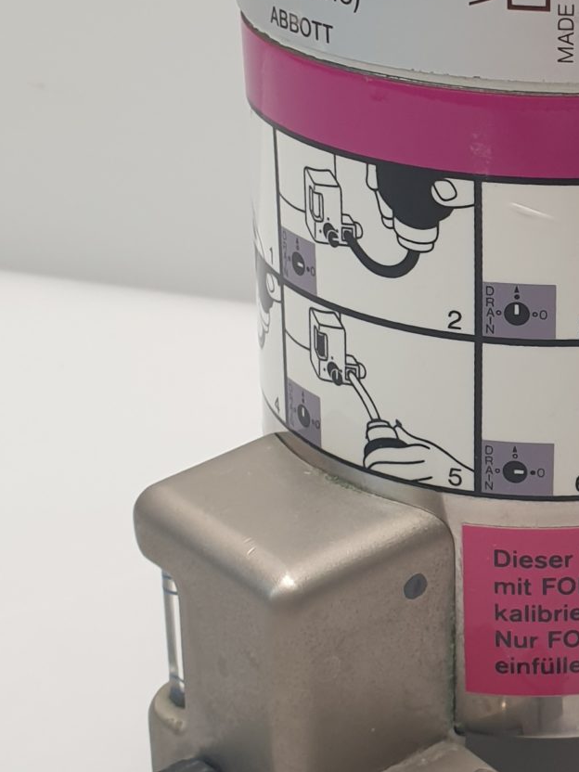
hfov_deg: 17.6
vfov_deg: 24.3
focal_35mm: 80
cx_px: 680
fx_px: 1784
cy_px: 238
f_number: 2.4
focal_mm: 4.3
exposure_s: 1/50
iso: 80
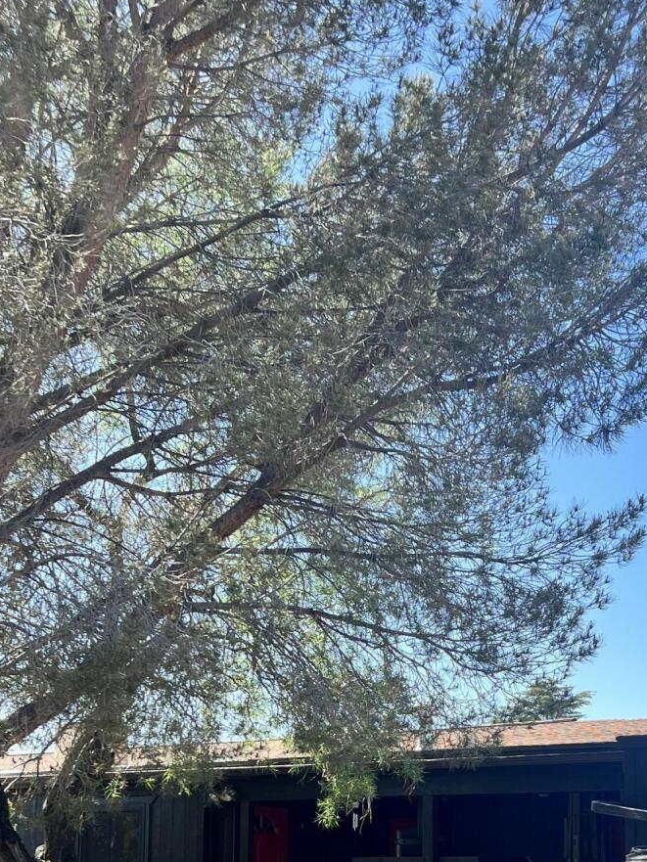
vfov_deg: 31.6
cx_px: 439
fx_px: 1470
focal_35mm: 59
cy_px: 720
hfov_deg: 24.7
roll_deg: -0.7
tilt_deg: +6.3
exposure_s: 1/1575
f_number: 1.5
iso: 50
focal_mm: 5.7
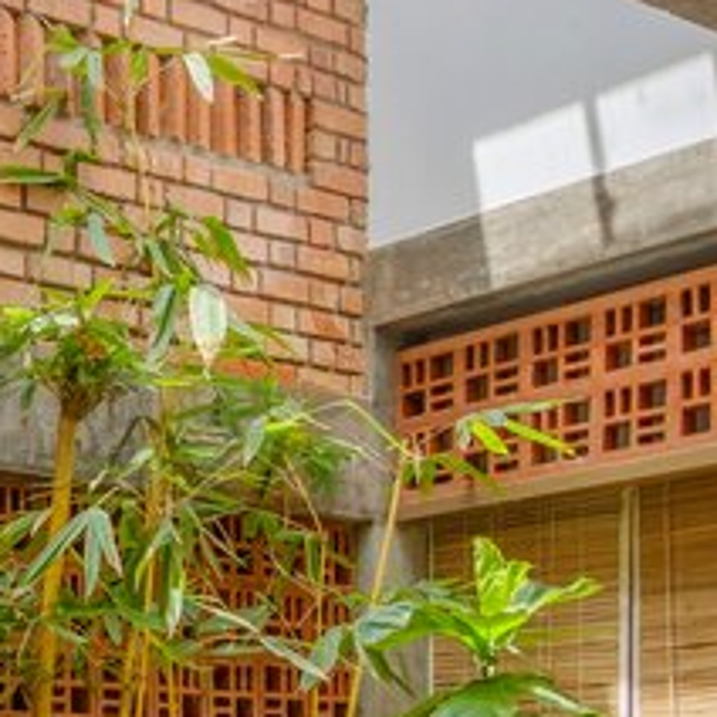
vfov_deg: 21.0
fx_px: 1804
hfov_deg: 19.2
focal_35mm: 77
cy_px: 847
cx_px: -413
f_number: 5.6
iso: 200
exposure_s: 1/125
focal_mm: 16
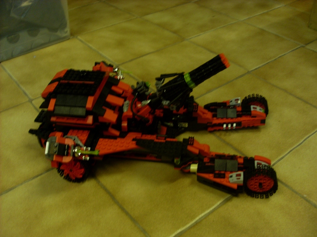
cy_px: 118
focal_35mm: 38
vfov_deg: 37.7
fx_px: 348
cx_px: 158
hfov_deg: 49.0
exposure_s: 1/8
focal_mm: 6.3
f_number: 3
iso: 80
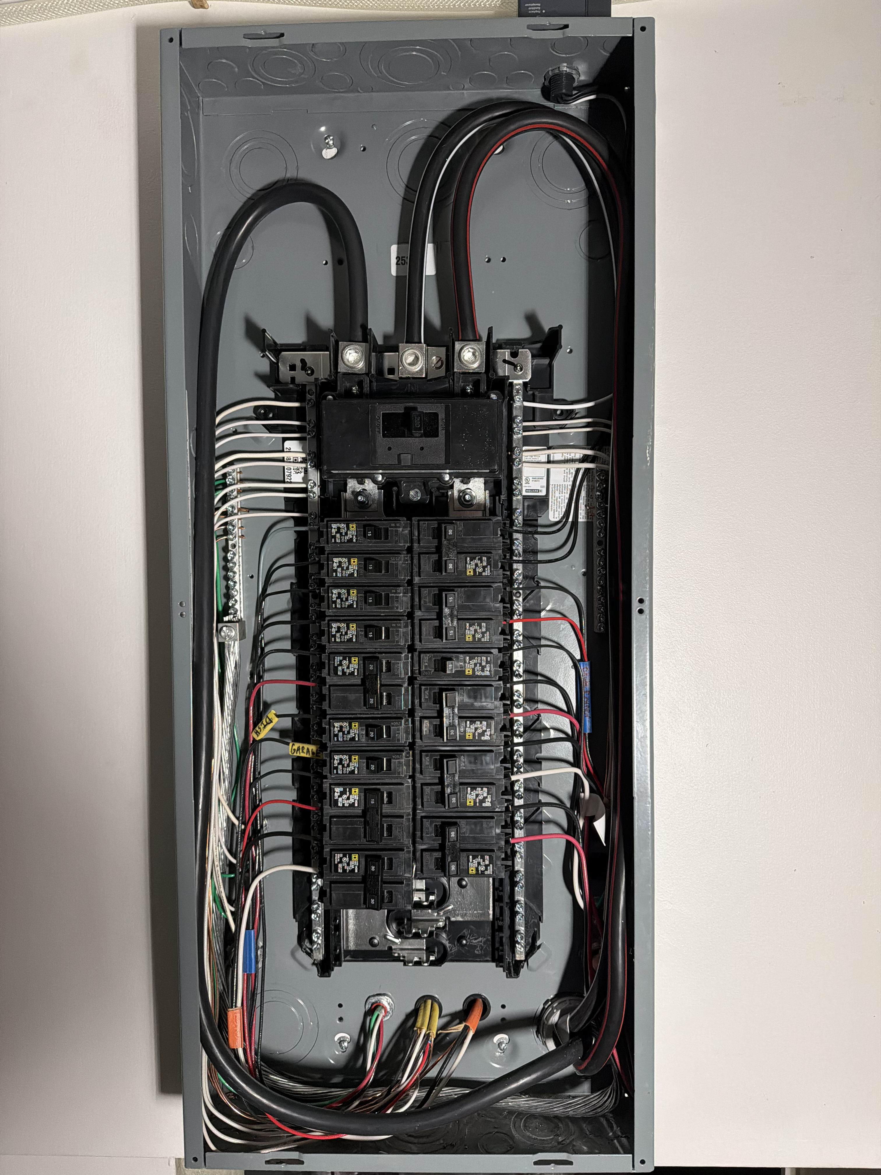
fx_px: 814
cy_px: 588
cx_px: 440
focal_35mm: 24
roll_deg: +0.1
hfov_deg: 56.8
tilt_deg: -1.4
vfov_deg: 71.6
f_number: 1.78
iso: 400
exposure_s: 1/51
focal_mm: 6.76
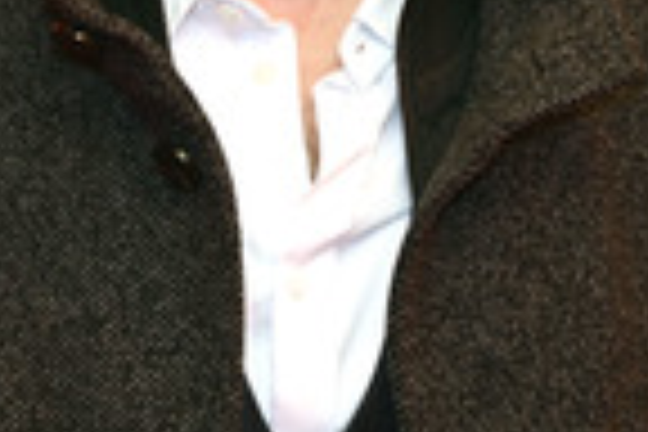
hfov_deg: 8.8
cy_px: -140
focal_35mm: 235
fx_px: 4230
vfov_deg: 5.8
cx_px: 214
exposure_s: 1/125
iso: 1250
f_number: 2.8
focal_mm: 75
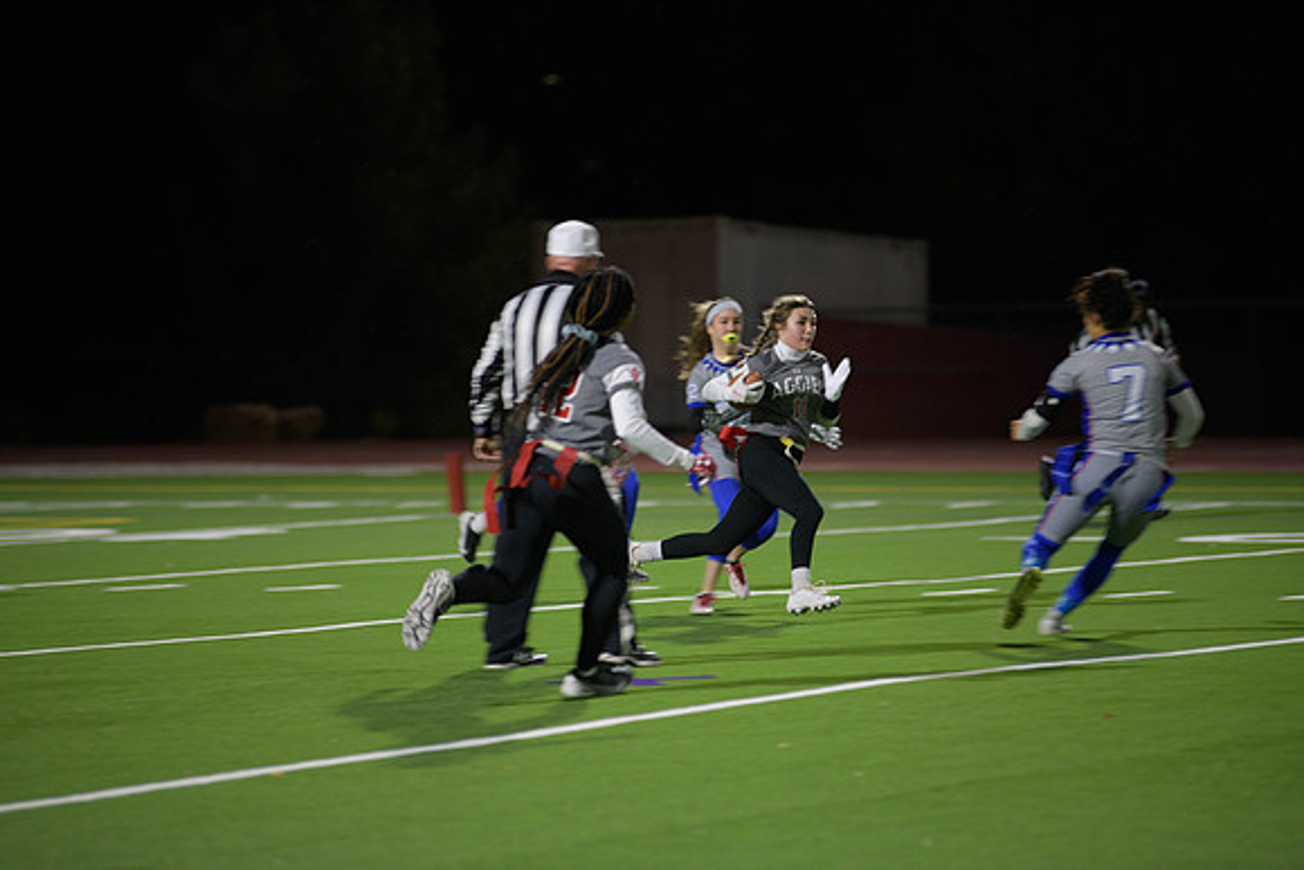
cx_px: 652
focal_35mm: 200
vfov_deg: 6.9
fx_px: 7246
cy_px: 435
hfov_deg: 10.3
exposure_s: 1/200
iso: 900
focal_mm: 200
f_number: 2.8
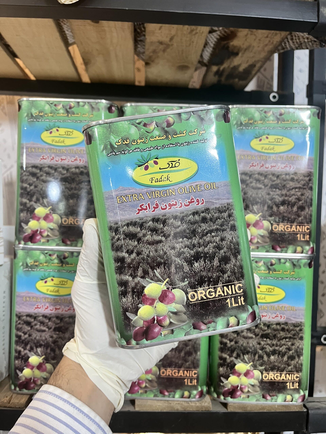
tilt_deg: -1.1
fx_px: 326
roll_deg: -1.9
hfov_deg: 53.1
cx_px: 163
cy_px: 217
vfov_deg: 67.3
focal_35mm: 26
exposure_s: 1/50
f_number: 1.6
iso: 160
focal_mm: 5.1
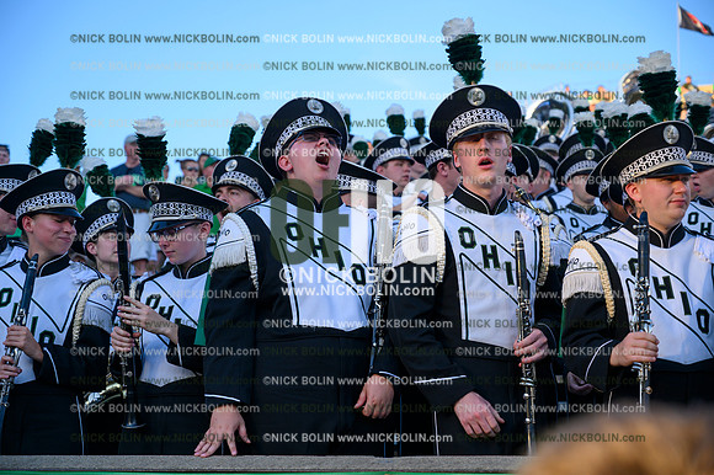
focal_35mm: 70
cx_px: 357
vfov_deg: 19.4
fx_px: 1387
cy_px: 238
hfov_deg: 28.9
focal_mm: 70
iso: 100
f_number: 4
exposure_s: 1/400
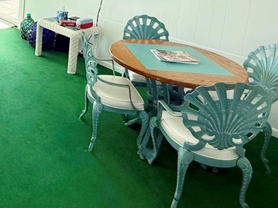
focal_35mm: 34
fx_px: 273
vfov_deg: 35.9
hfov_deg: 46.6
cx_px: 10
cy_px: -18
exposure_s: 1/99
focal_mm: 2.22
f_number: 2.2
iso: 160
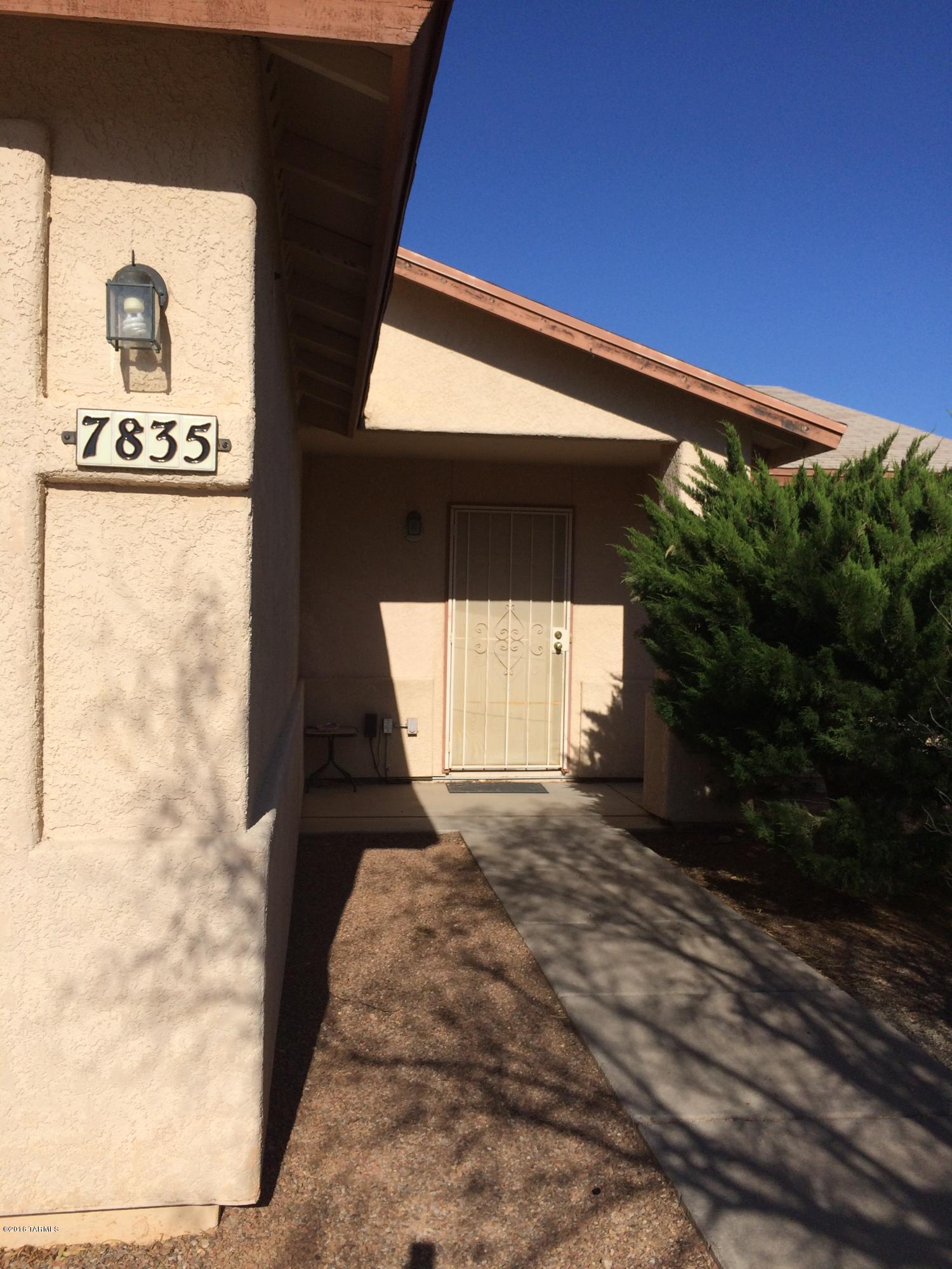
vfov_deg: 61.7
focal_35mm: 29
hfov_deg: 48.2
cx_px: 476
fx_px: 1063
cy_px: 634
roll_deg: -0.3
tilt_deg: -2.2
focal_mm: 4.15
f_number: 2.2
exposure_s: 1/4115
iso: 32
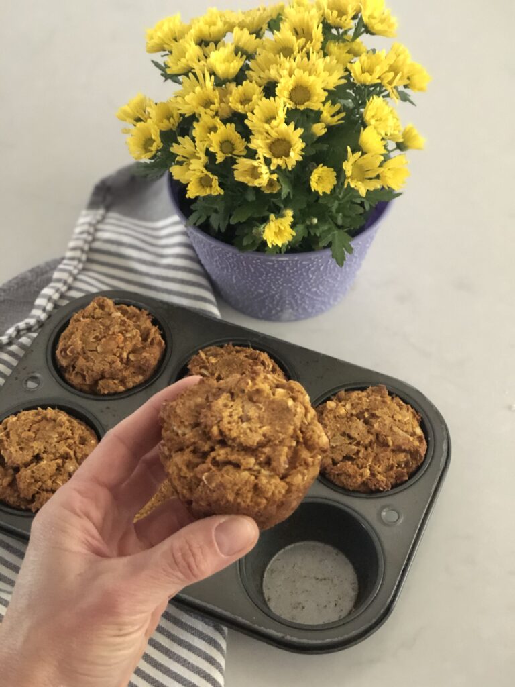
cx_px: 258
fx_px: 1131
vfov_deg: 33.8
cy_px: 344
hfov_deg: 25.7
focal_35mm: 57
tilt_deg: -53.2
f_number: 2.8
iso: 1250
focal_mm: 6.6
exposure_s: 1/30
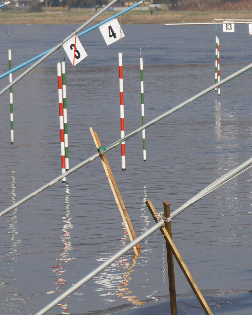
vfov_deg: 5.1
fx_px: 3560
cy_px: 164
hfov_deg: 4.1
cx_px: 231
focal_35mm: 382
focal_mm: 120
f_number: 8
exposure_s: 1/640
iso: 200
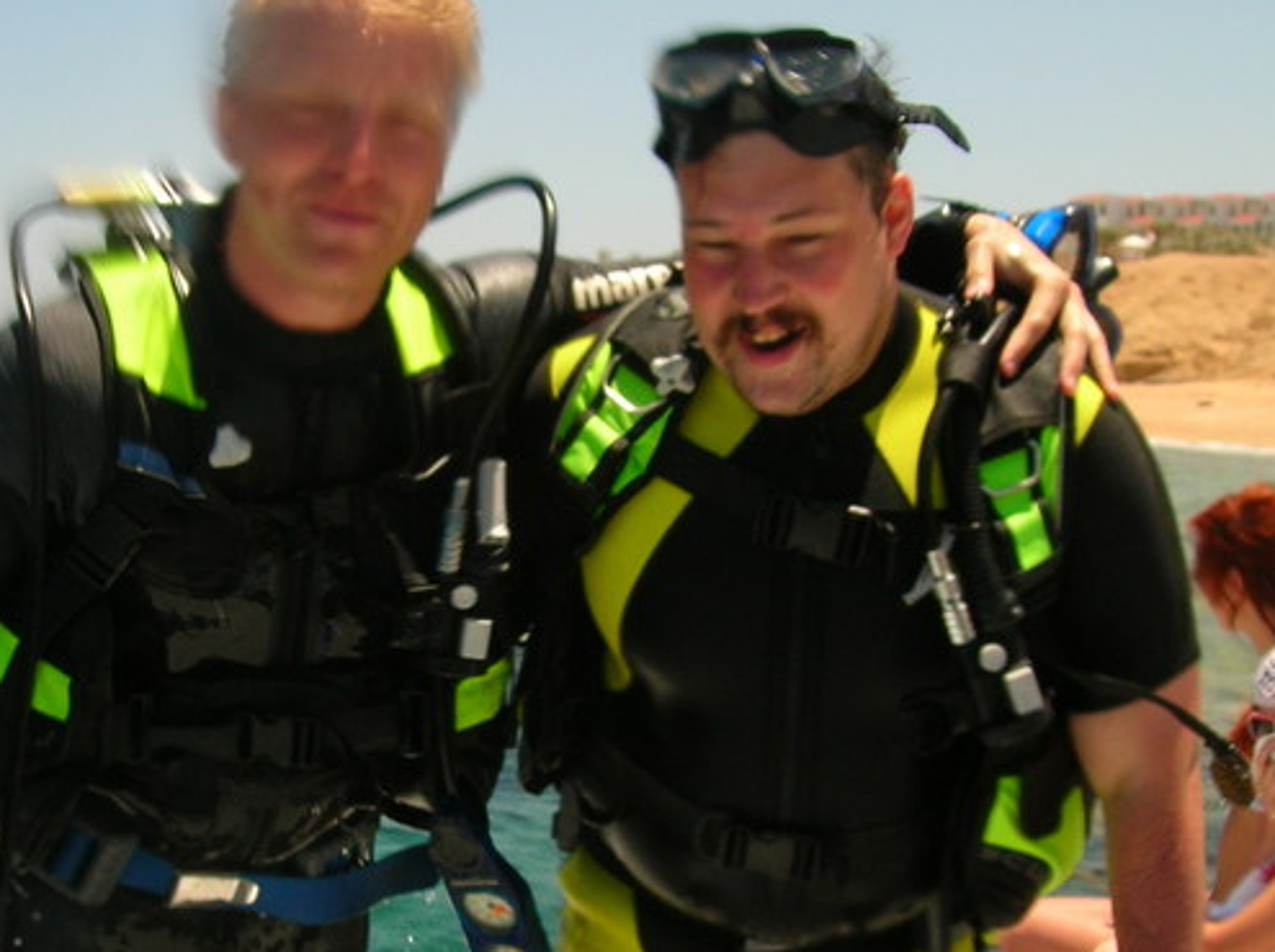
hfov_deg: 34.8
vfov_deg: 26.4
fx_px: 2023
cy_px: 621
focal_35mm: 55
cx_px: 461
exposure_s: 1/393
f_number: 4.9
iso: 50
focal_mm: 5.7
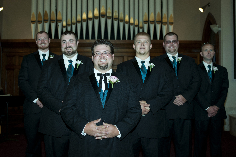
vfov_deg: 37.9
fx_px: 229
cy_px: 78
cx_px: 118
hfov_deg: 54.4
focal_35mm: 35
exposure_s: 1/60
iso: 125
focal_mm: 35
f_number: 2.8
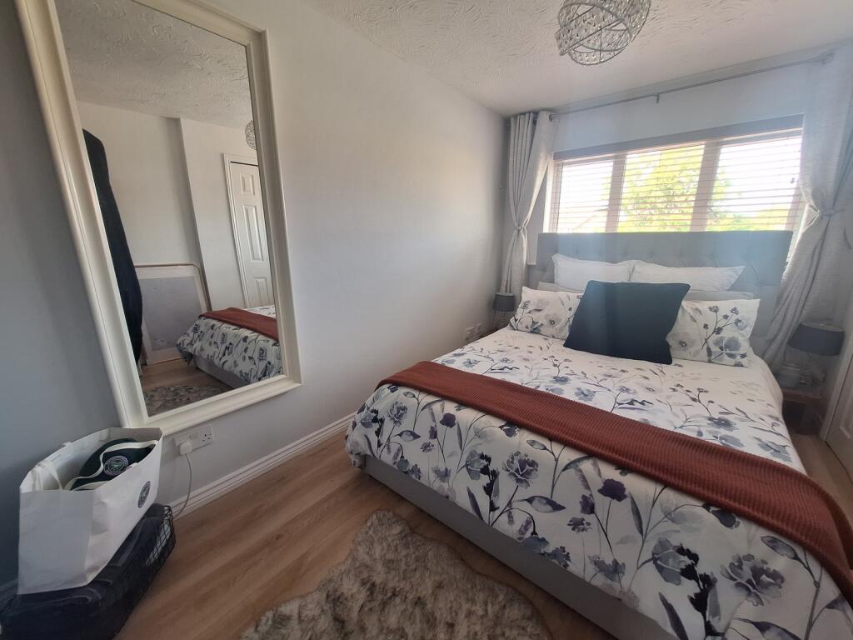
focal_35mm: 13
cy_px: 320
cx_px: 426
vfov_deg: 89.9
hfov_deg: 106.2
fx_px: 320
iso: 64
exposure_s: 1/60
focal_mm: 1.74
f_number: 2.2
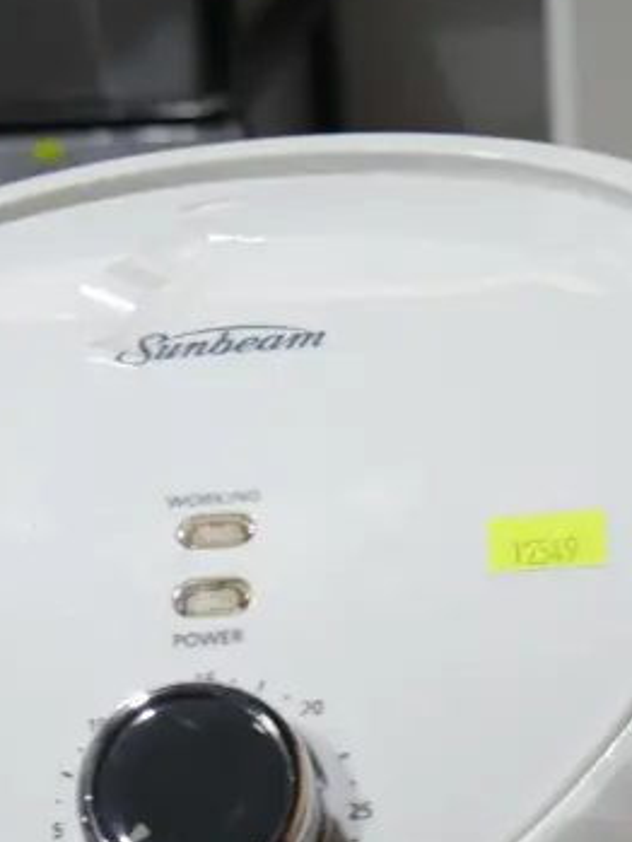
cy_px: 1160
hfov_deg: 15.7
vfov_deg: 19.0
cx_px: 365
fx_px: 2287
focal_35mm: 94
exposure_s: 1/80
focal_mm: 16
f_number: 3.6
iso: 200
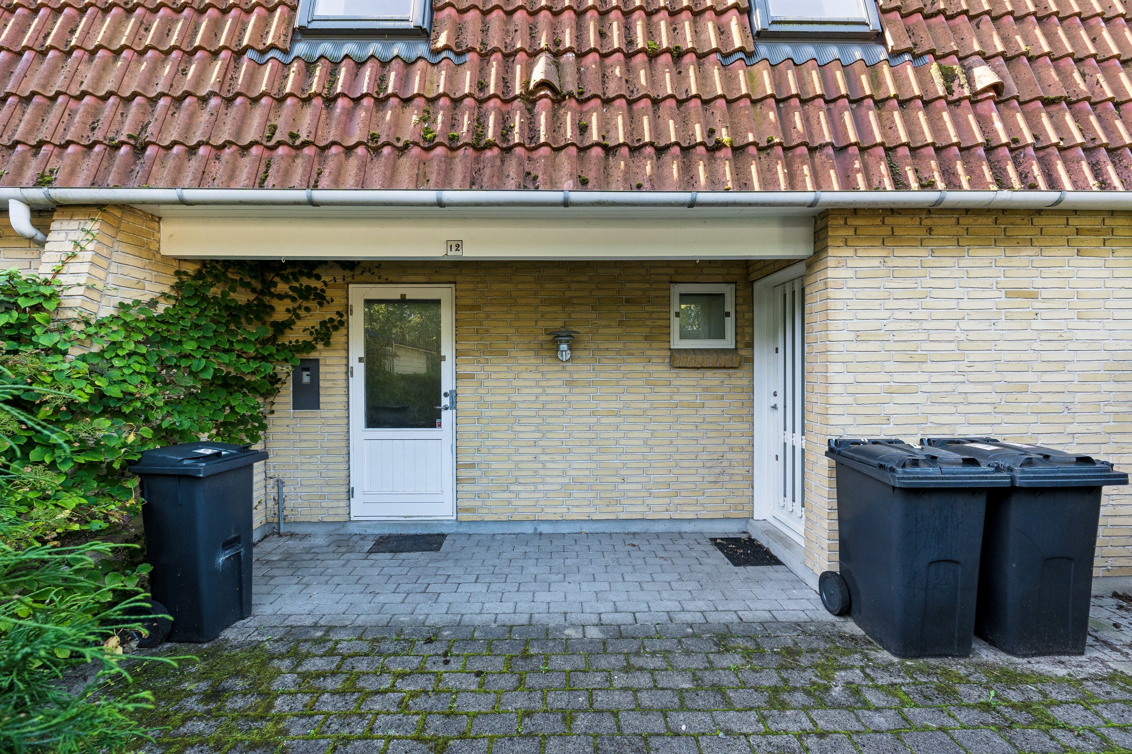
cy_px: 377
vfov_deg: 77.3
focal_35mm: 15
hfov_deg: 100.4
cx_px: 566
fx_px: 472
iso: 400
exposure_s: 1/40
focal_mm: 10
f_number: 8
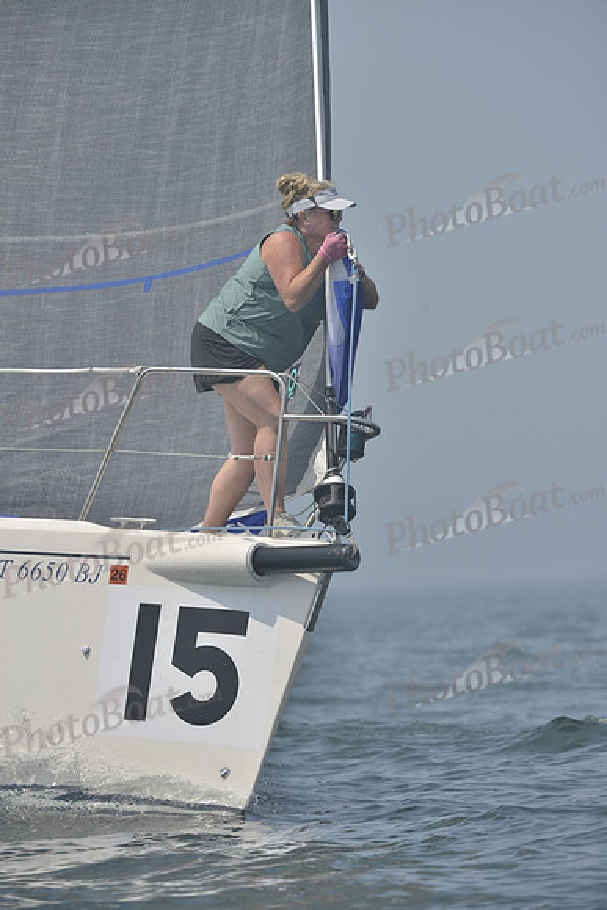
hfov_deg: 4.6
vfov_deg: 6.9
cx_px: 304
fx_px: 7582
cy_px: 455
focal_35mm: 300
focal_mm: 300
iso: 280
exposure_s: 1/1000
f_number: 10
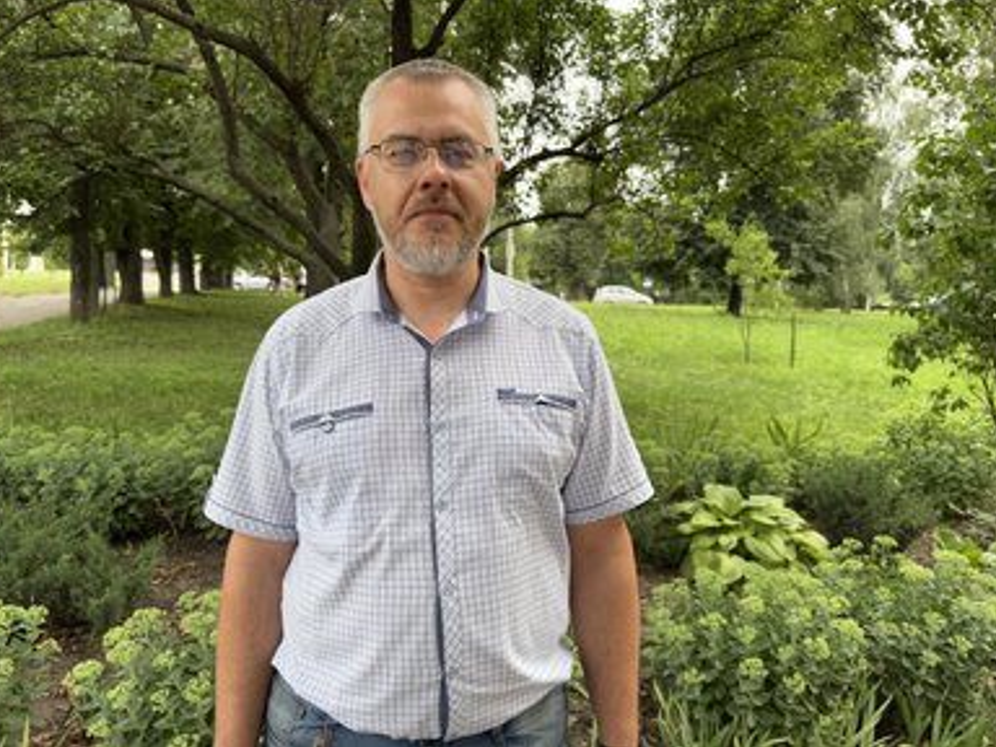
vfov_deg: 54.9
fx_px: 719
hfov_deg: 69.4
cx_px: 482
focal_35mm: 25
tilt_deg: -3.3
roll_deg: -0.8
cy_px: 361
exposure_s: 1/439
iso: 80
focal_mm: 6.76
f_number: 1.78
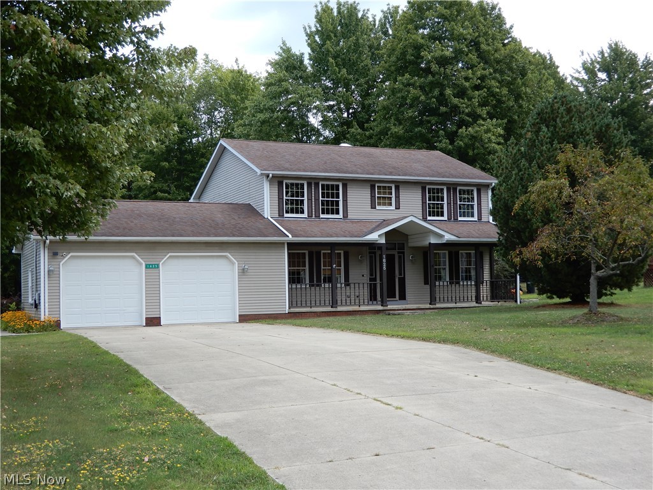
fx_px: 849
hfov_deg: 42.1
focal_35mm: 45
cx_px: 326
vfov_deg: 32.2
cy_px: 245
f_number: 4
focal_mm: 8
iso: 80
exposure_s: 1/200
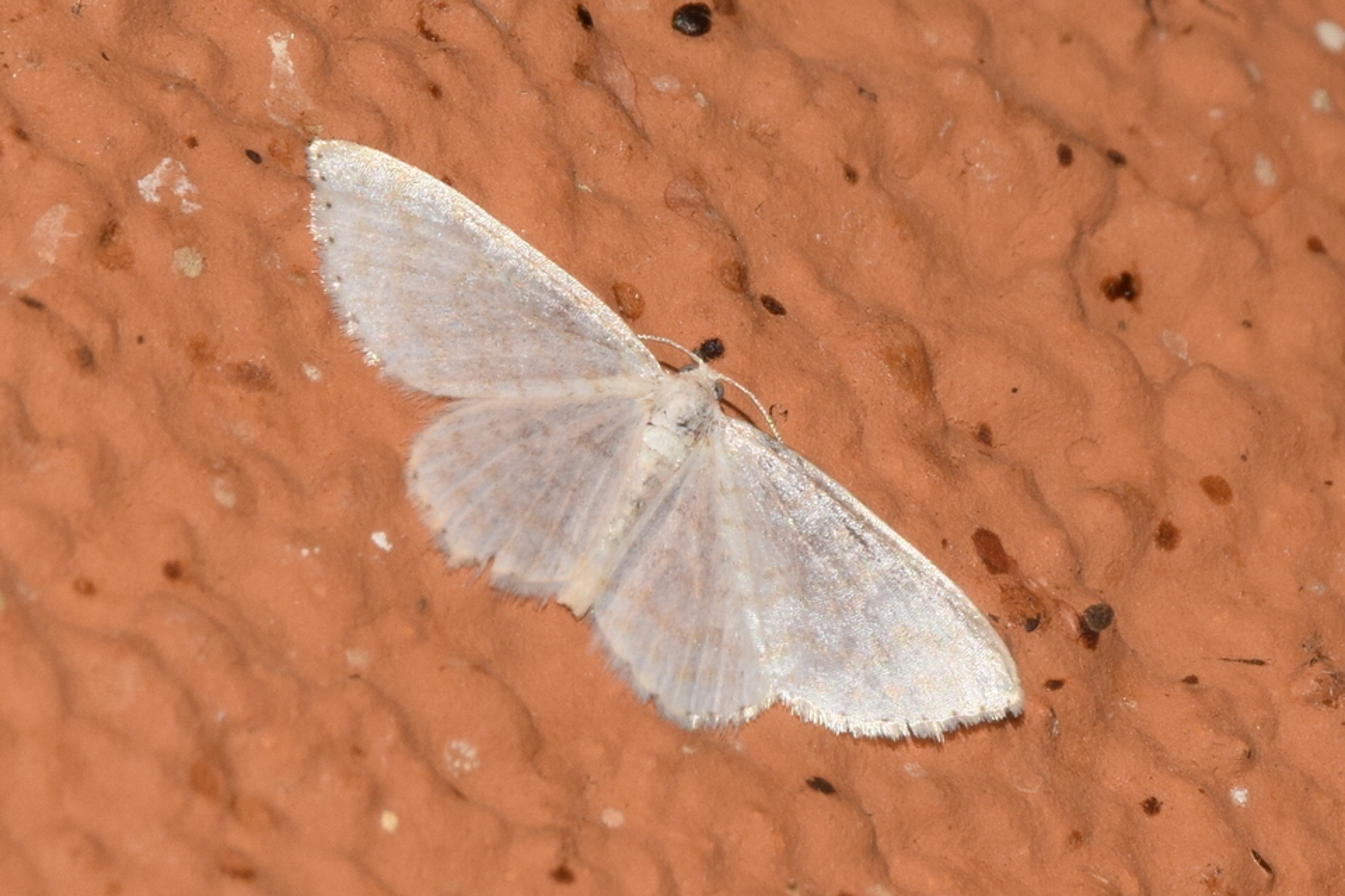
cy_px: 448
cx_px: 672
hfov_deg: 9.8
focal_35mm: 210
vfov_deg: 6.5
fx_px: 7845
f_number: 16
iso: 400
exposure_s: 1/160
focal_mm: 140
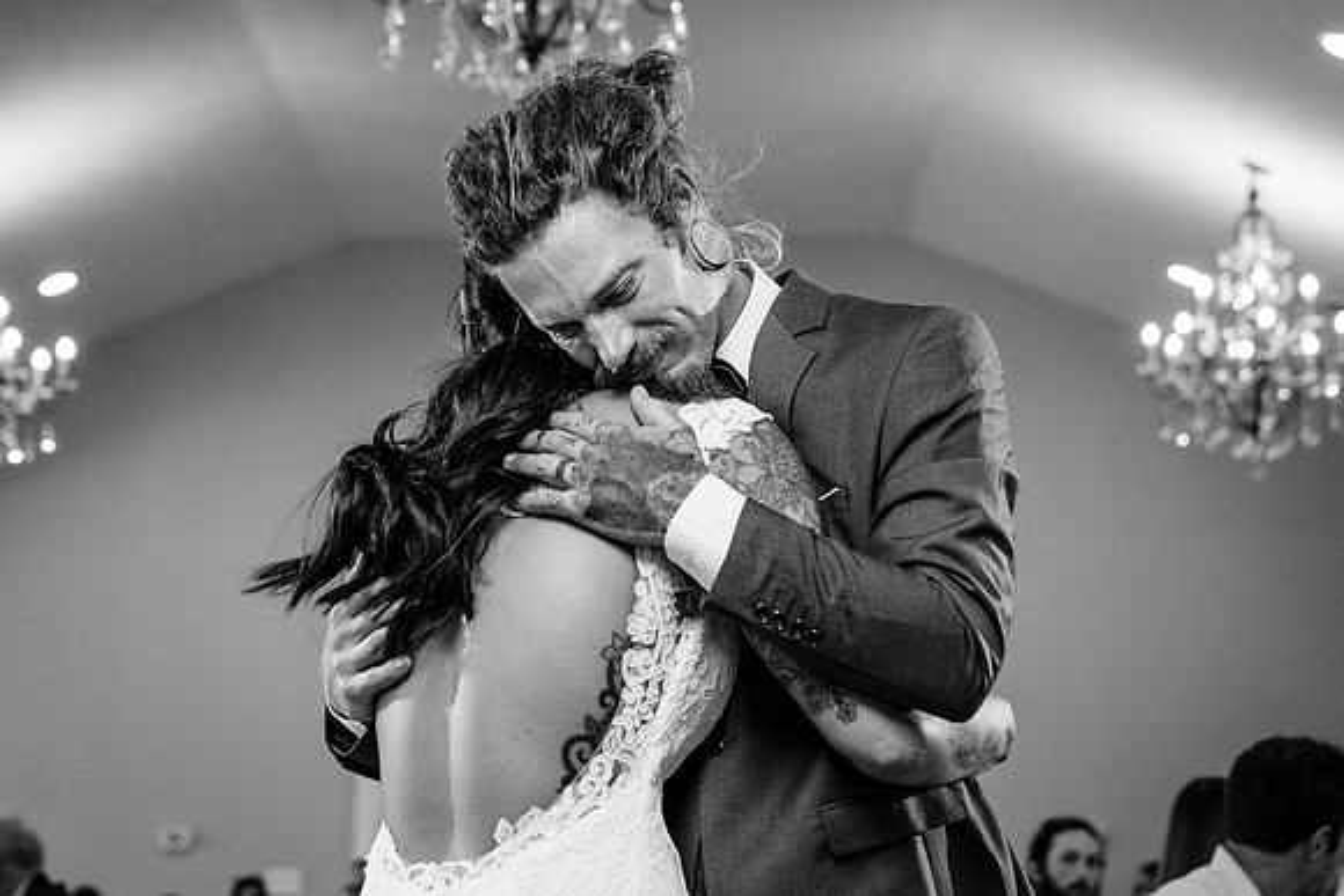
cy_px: 442
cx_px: 643
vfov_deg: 12.2
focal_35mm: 112
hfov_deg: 18.2
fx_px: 4191
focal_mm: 59
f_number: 4
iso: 2000
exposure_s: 1/250
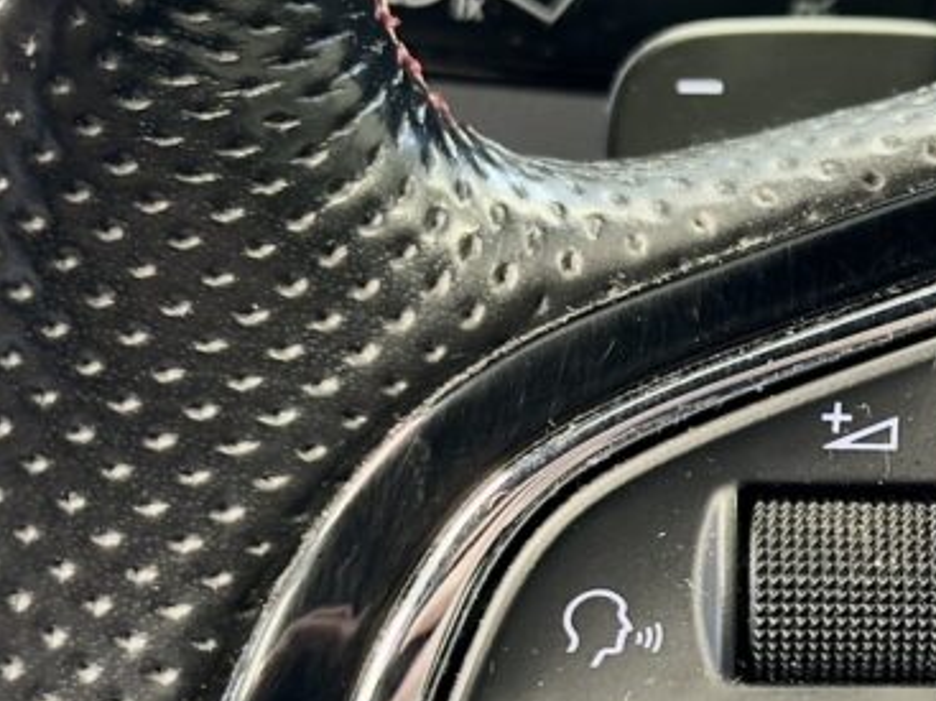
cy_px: 484
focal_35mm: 134
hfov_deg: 14.5
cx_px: 893
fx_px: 3622
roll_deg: -1.0
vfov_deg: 11.0
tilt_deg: -35.7
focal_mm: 6.76
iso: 500
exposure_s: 1/34
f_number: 1.78
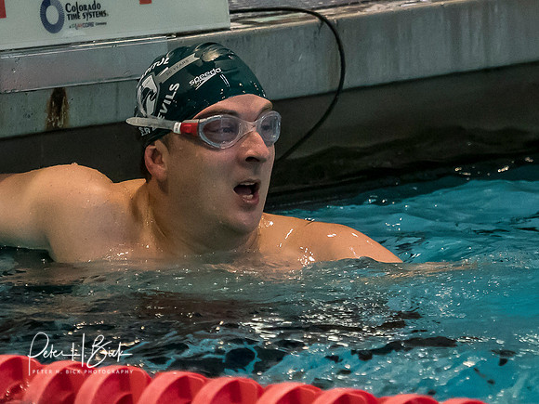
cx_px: 214
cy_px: 188
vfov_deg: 2.2
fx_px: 10350
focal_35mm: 665
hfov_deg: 3.0
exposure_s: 1/1000
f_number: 2.8
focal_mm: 135
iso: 3200
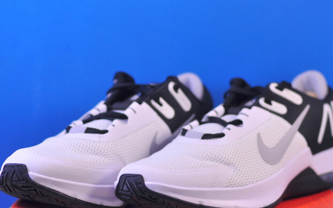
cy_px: 98
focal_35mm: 98
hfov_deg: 21.2
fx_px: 889
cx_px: 180
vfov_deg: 13.3
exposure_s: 1/320
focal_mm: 50
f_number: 2.2
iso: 250
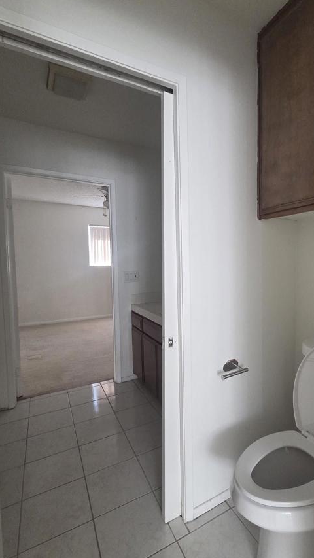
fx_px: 252
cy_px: 277
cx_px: 208
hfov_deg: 62.4
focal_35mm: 17
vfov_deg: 95.9
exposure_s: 1/100
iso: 500
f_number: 2.2
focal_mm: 2.2
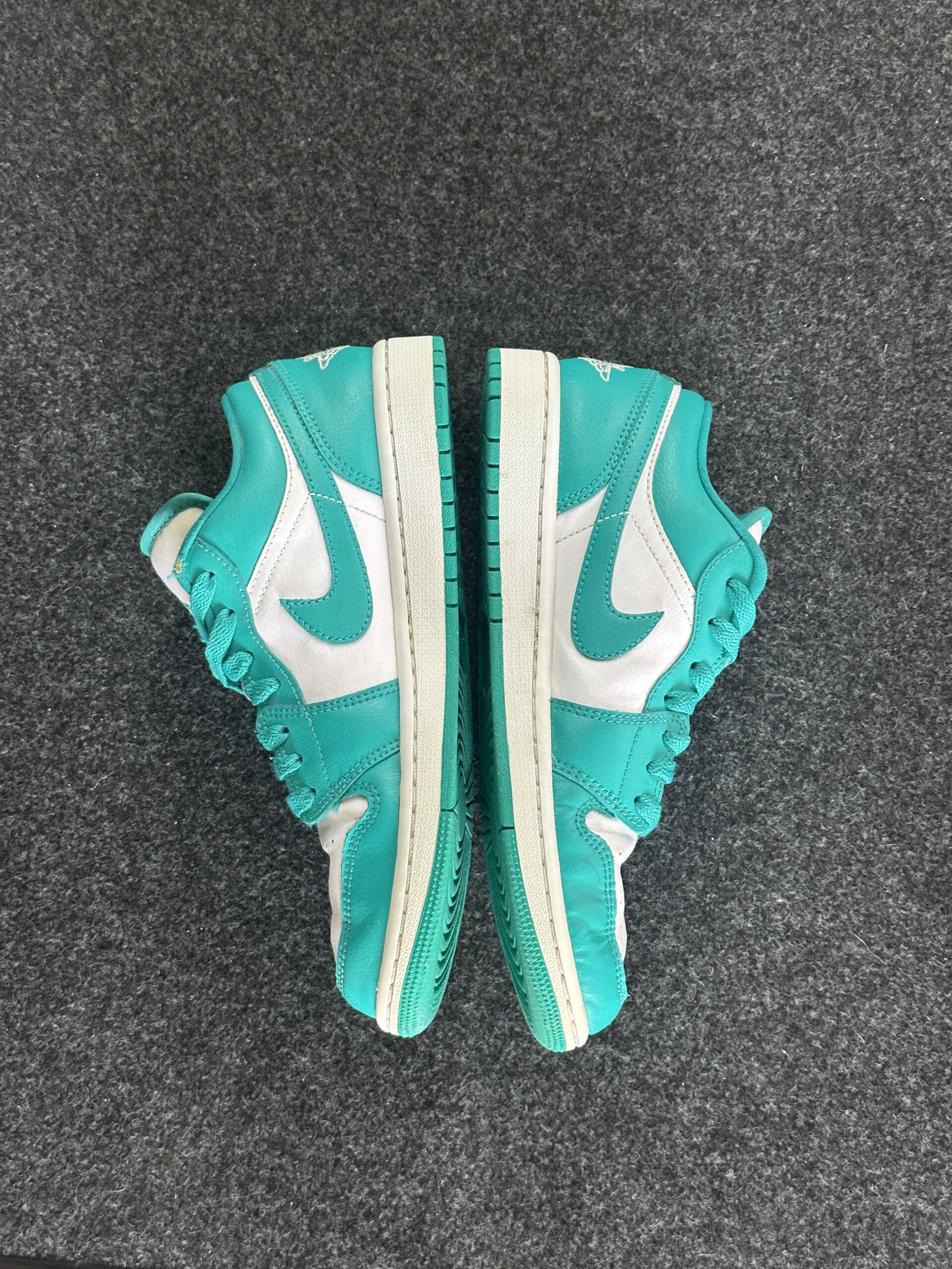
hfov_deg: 30.3
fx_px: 1760
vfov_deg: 39.7
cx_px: 476
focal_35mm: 48
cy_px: 634
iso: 160
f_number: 1.78
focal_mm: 6.86
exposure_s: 1/50
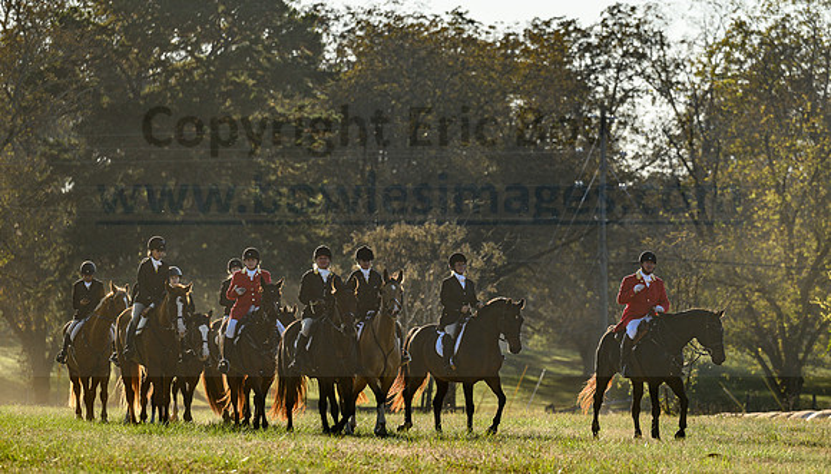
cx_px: 504
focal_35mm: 269
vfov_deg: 4.6
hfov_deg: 8.0
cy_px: 250
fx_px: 5949
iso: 125
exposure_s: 1/500
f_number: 4
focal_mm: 200
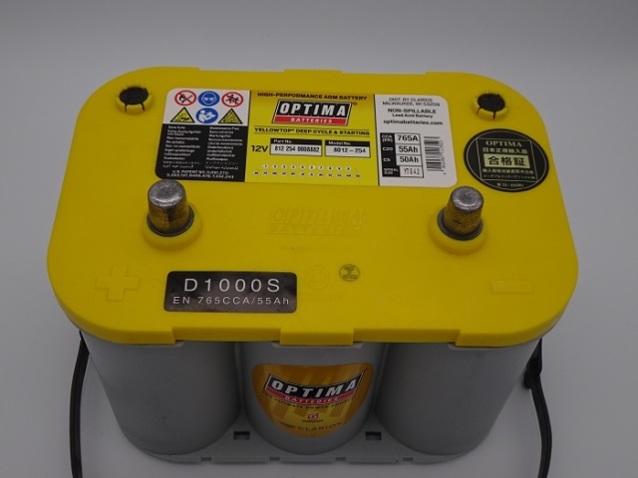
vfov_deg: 33.6
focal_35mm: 43
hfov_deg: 43.9
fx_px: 793
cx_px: 319
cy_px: 239
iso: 80
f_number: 4
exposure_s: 1/100
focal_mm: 7.3
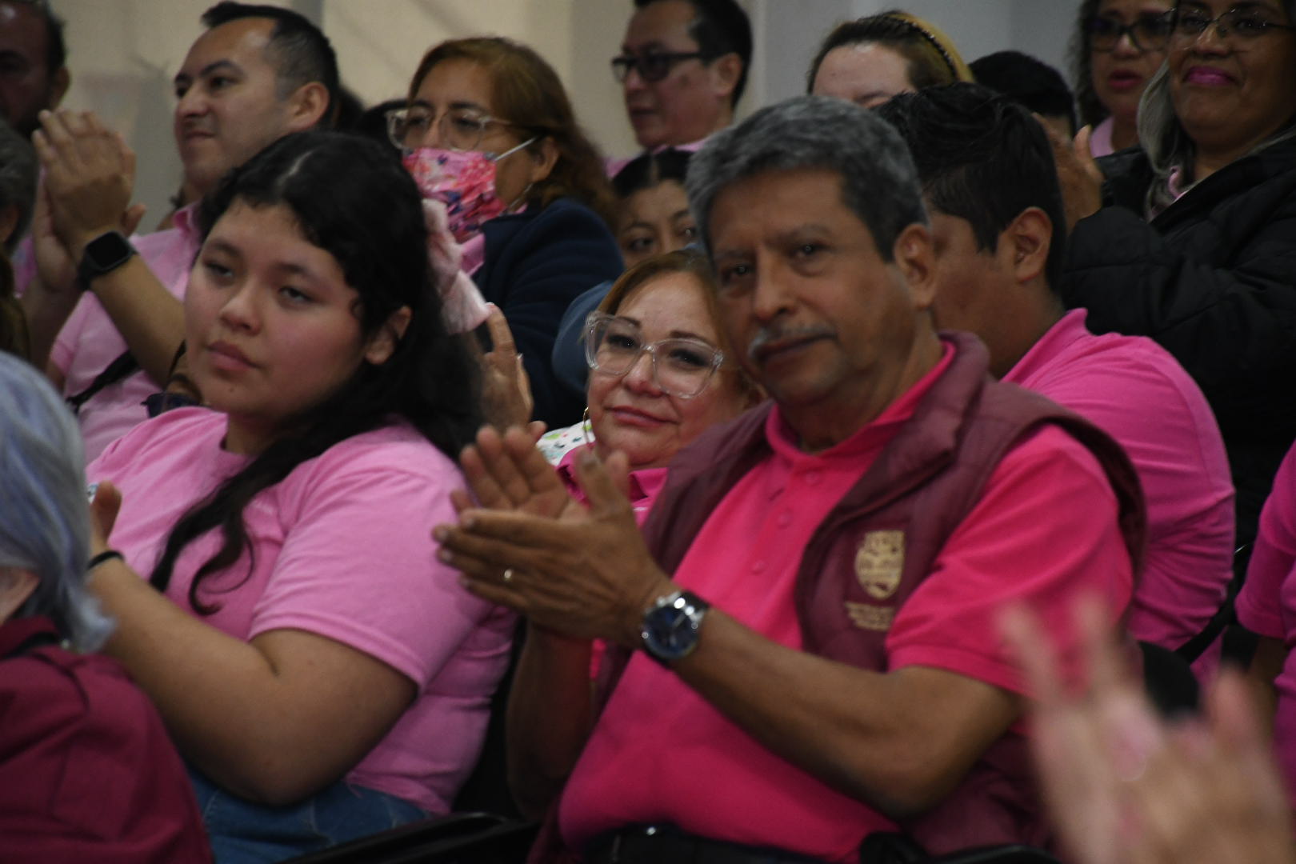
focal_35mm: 210
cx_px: 648
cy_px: 432
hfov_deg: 9.8
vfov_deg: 6.5
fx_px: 7559
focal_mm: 140
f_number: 6.3
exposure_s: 1/100
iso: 2500
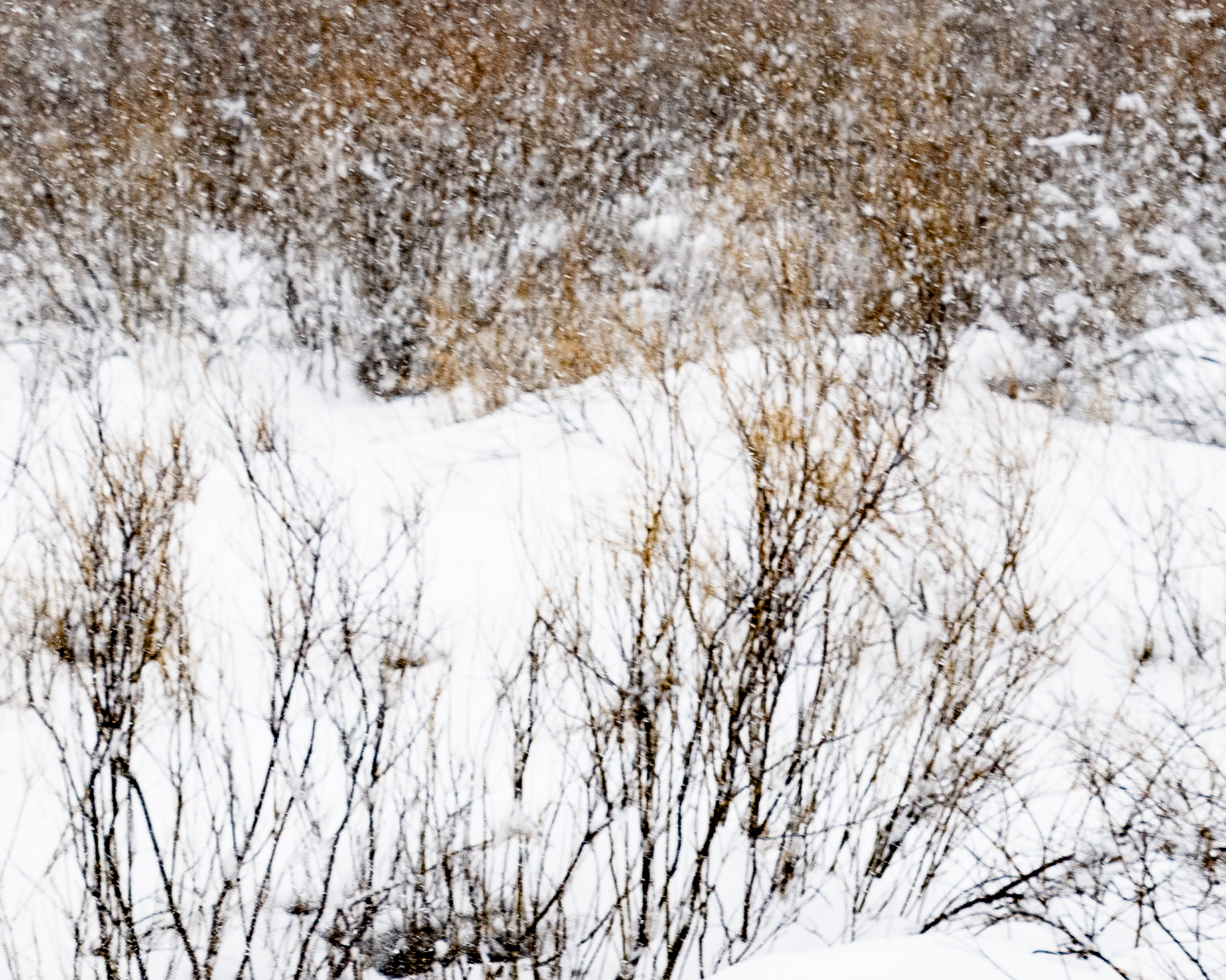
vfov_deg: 7.6
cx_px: -591
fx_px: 7365
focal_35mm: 203
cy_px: 105
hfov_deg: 9.3
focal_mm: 57
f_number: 7.1
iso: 800
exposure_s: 1/800
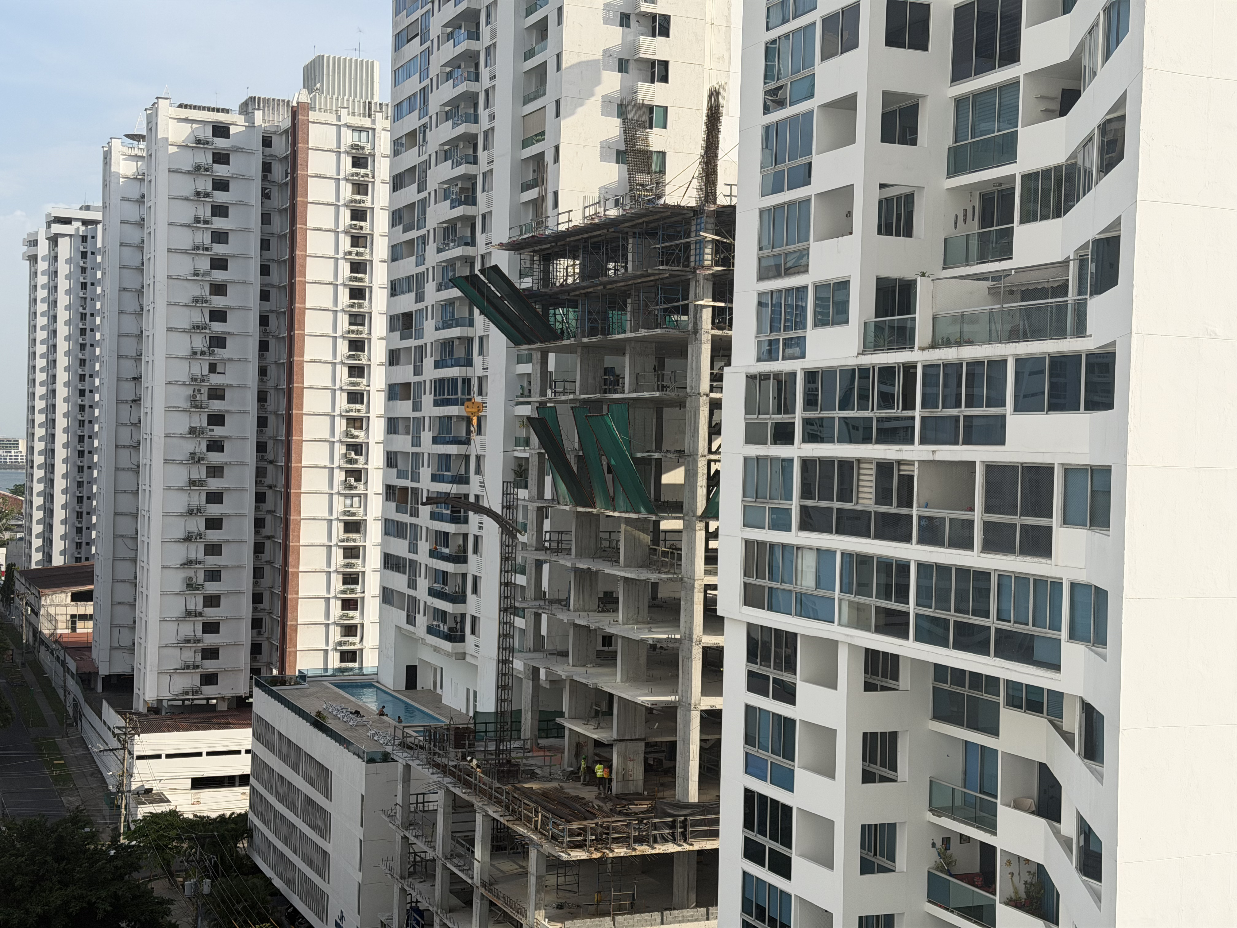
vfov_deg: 30.3
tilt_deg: -0.9
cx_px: 618
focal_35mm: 48
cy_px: 464
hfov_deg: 39.7
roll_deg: -1.0
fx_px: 1715
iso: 64
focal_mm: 6.76
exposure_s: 1/3226
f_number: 1.78
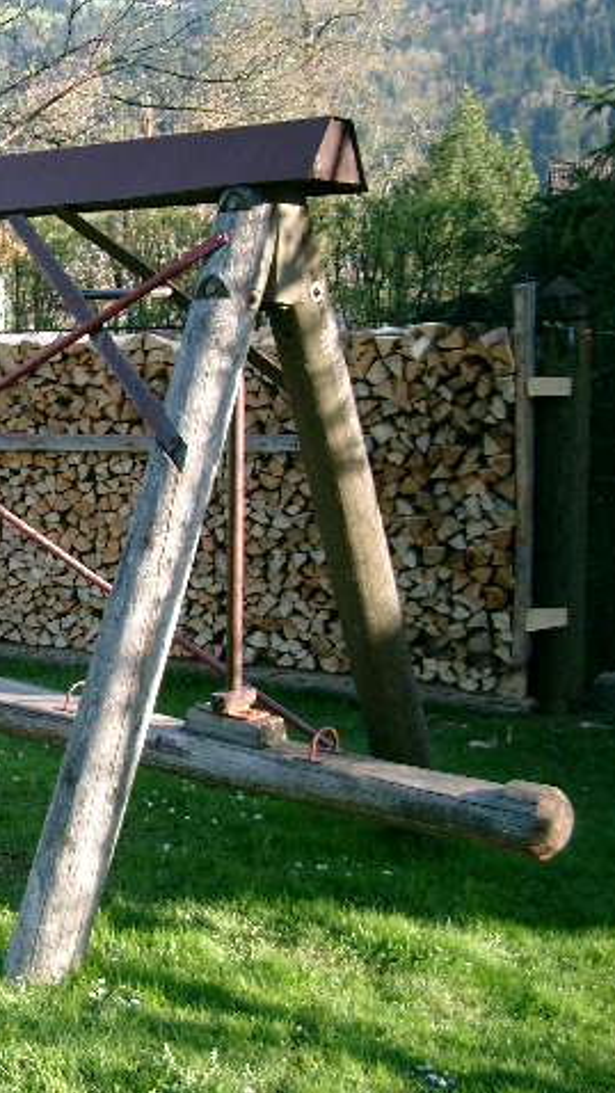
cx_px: -82
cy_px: 546
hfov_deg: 21.0
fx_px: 1565
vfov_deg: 38.5
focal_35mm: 54
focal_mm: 7.6
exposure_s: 1/320
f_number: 2.6
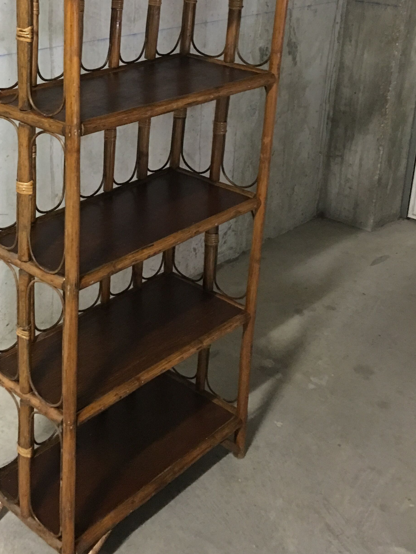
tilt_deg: -16.1
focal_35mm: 48
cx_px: 73
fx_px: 769
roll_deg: -1.3
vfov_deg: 38.5
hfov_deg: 29.5
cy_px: 131
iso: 125
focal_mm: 4.15
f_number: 2.2
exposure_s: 1/4
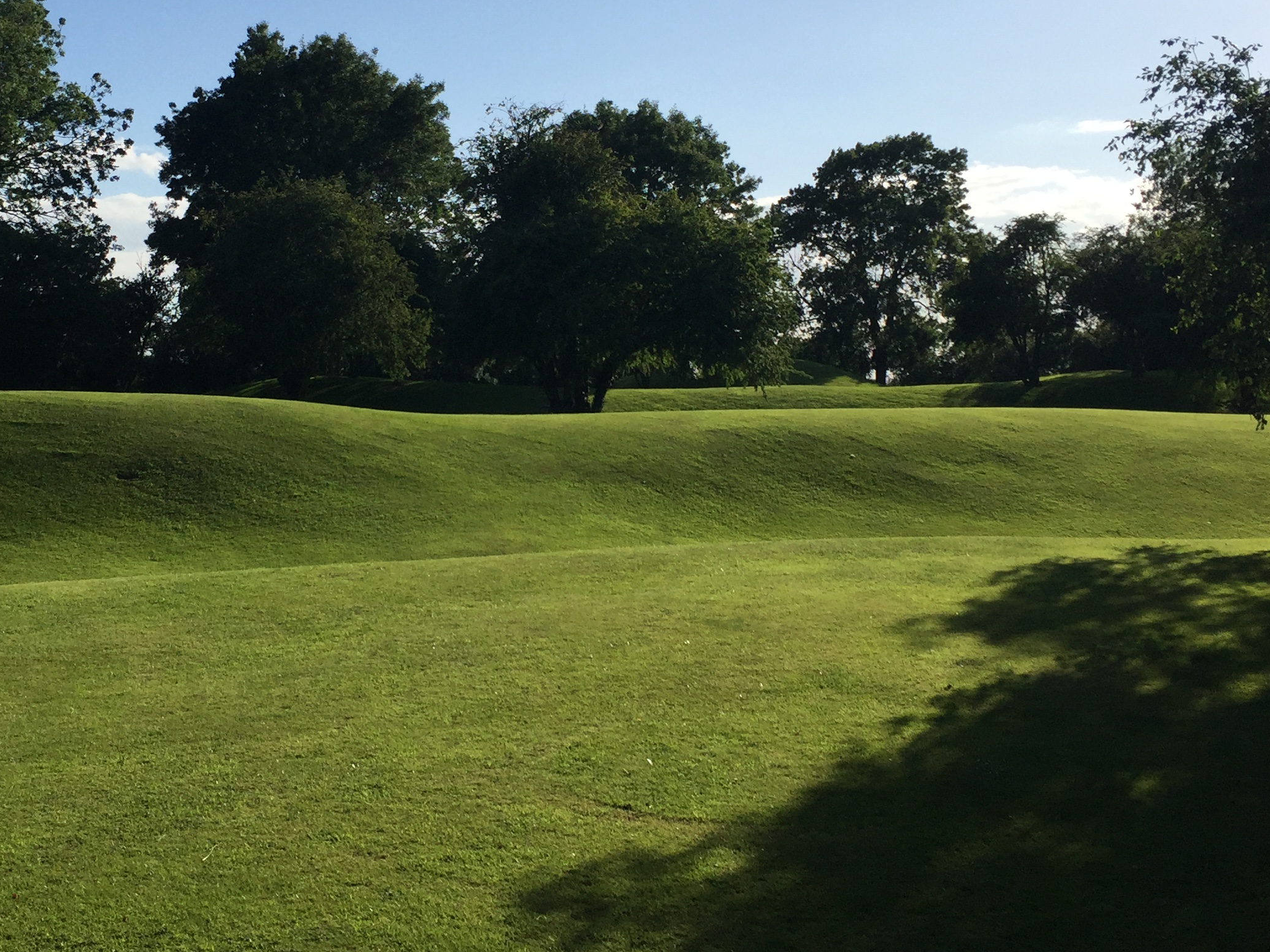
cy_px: 350
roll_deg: -1.2
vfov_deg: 31.4
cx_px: 492
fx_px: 1687
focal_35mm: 46
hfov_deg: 41.0
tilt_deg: +1.2
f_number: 2.2
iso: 32
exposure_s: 1/3300
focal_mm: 4.15
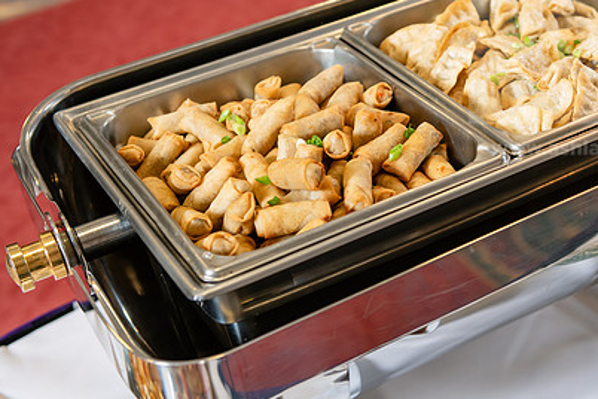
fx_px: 1246
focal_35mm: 75
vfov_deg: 18.2
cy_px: 179
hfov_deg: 26.7
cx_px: 424
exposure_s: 1/125
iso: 400
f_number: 3.5
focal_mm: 52
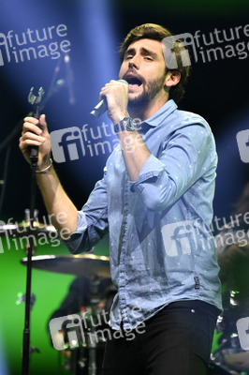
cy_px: 188
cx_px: 124
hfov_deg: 3.3
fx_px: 4365
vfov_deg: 4.9
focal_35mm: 420
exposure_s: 1/160
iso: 1250
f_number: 5.6
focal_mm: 420
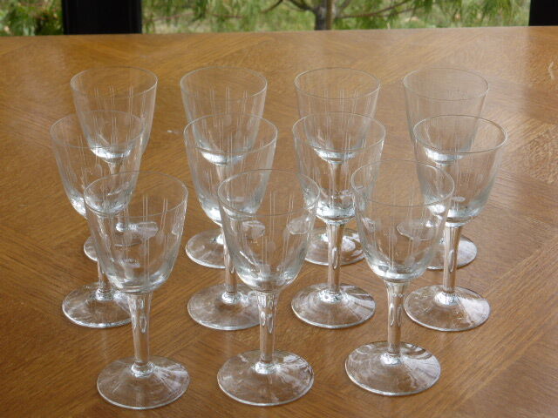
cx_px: 279
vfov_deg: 17.4
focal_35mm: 85
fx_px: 1370
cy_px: 209
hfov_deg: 23.0
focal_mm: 14.2
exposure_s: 1/80
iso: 100
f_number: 5.1
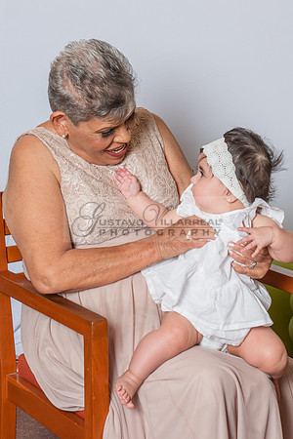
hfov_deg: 13.3
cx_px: 163
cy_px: 150
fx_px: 1253
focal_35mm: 103
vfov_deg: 19.8
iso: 200
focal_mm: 52
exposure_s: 1/160
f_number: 5.6
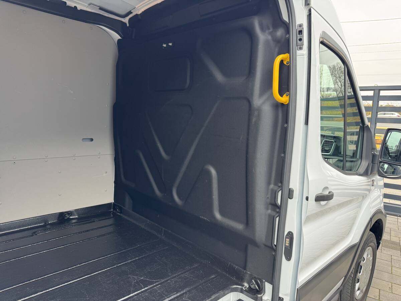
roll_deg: -1.5
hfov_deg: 71.6
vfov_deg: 56.8
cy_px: 150
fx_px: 278
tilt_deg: -8.9
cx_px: 200
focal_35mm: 24
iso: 100
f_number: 1.78
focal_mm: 6.76
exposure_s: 1/121
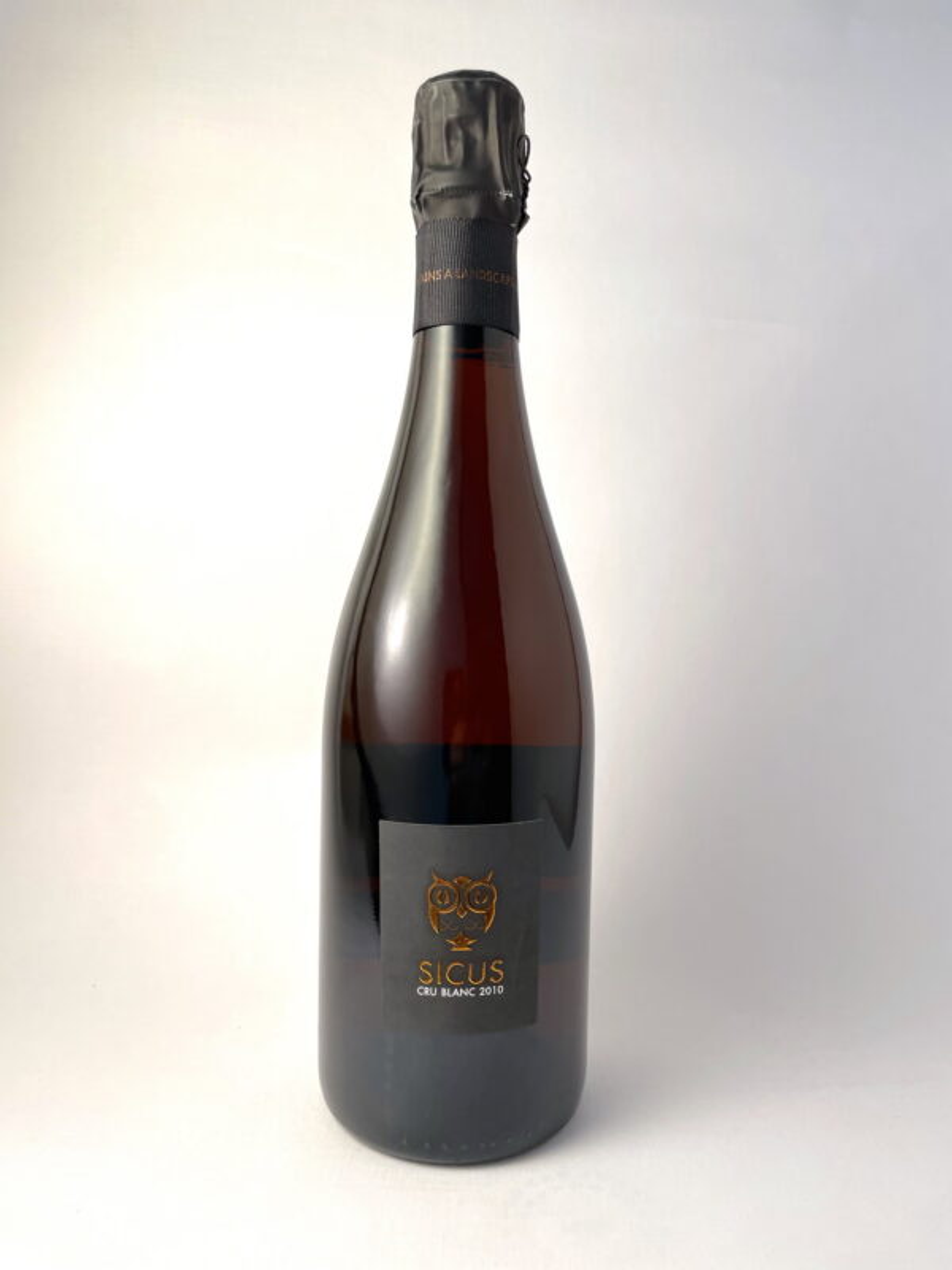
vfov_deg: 67.3
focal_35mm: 26
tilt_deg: -3.9
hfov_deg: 53.1
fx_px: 953
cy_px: 635
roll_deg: -3.0
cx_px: 476
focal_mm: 4.2
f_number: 1.6
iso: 32
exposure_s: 1/100
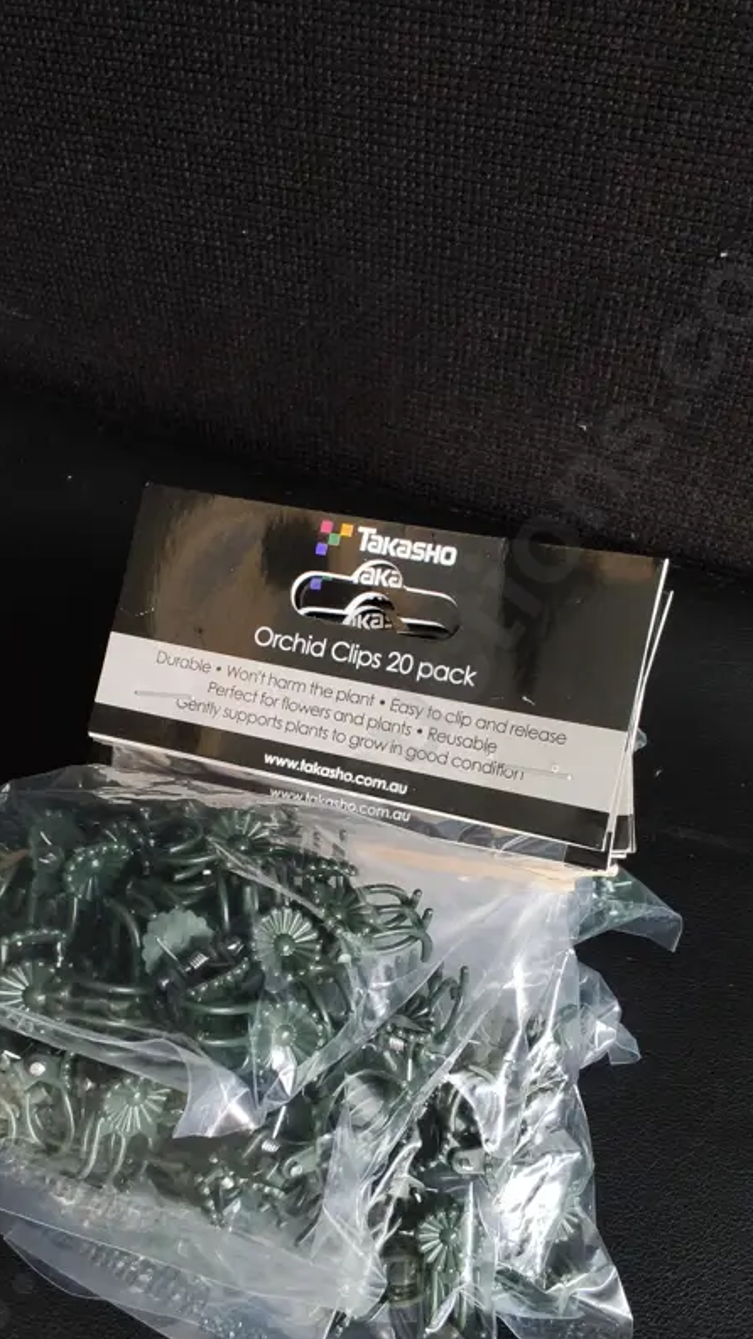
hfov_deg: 31.2
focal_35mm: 38
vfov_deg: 52.3
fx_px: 1349
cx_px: 336
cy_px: 827
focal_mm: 2.87
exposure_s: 1/100
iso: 100
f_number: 2
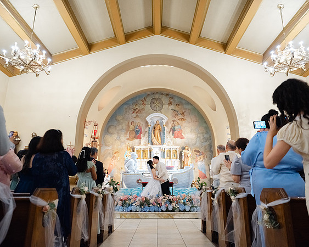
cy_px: 124
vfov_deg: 56.2
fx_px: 231
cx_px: 154
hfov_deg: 67.5
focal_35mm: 25
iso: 6400
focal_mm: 30
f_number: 3.5
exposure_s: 1/200
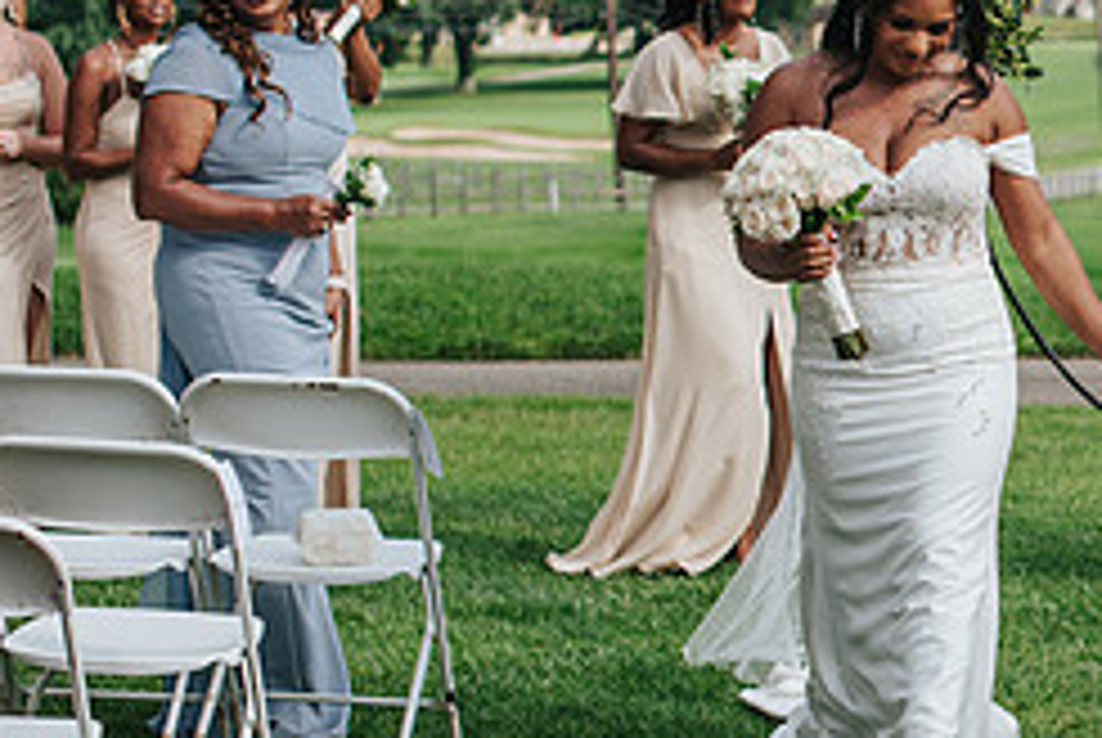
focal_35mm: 146
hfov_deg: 13.6
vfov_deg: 9.4
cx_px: 1331
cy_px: 374
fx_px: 4474
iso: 160
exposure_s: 1/1600
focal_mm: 50
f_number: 3.2
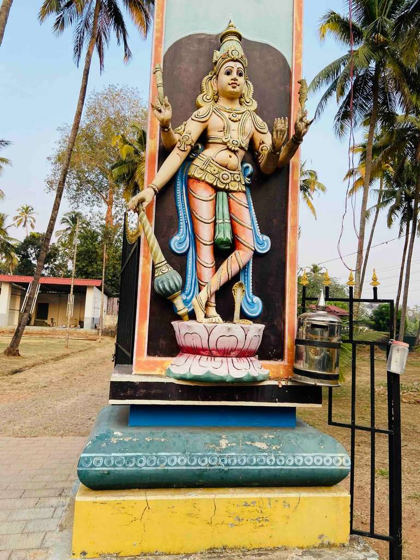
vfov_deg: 67.3
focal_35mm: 26
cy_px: 280
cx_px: 210
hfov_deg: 53.1
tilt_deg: +6.9
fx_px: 421
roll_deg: -0.6
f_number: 1.8
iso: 32
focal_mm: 4.25
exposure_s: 1/178
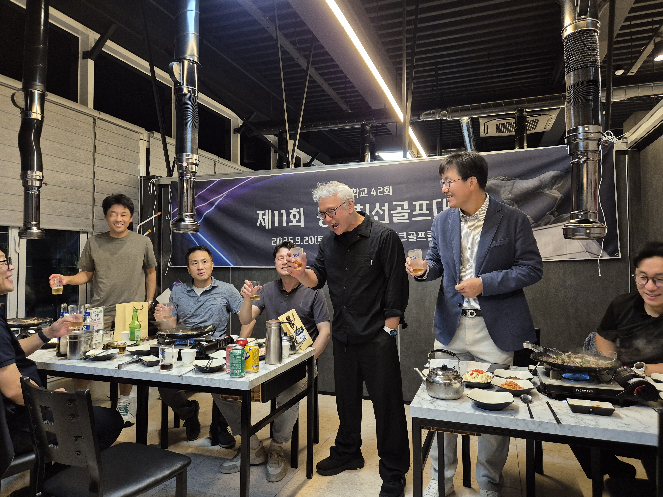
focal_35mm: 23
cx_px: 332
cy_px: 248
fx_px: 441
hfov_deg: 73.9
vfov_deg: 58.9
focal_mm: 5.4
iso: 320
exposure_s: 1/120
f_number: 1.8
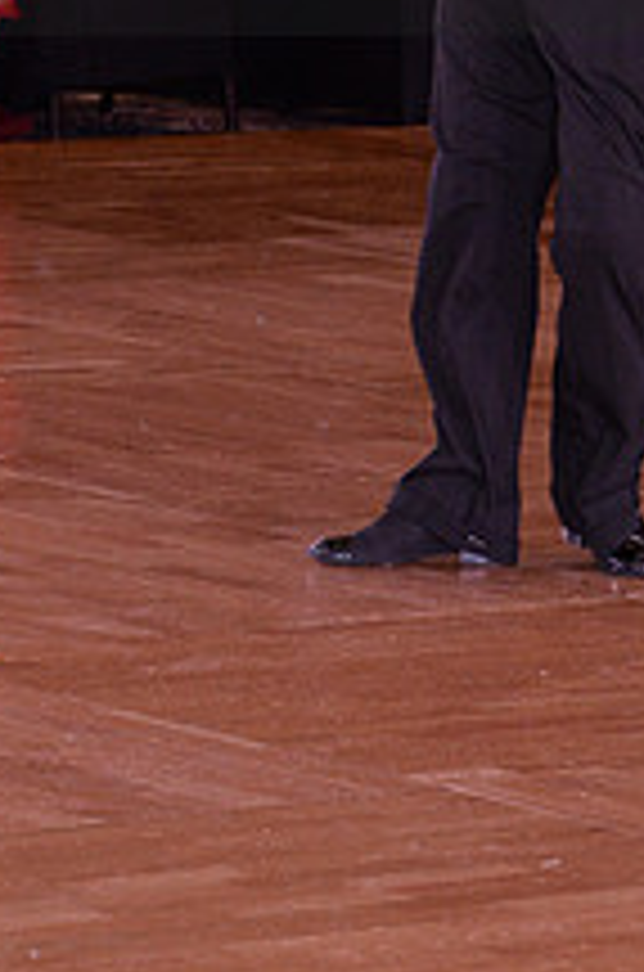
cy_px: -112
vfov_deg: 6.1
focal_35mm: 336
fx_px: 9059
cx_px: 259
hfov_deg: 4.1
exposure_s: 1/250
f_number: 7.1
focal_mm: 125
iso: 2000
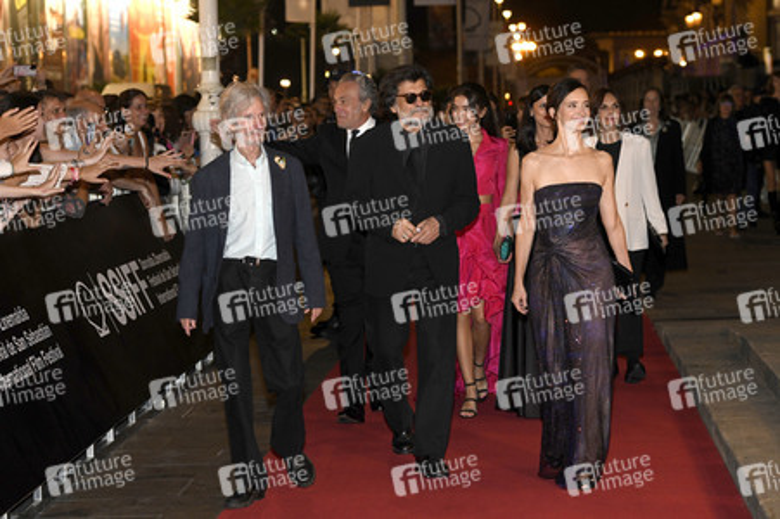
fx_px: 1949
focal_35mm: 90
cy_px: 260
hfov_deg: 22.6
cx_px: 390
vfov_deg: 15.2
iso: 1600
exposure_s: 1/160
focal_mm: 90
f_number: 5
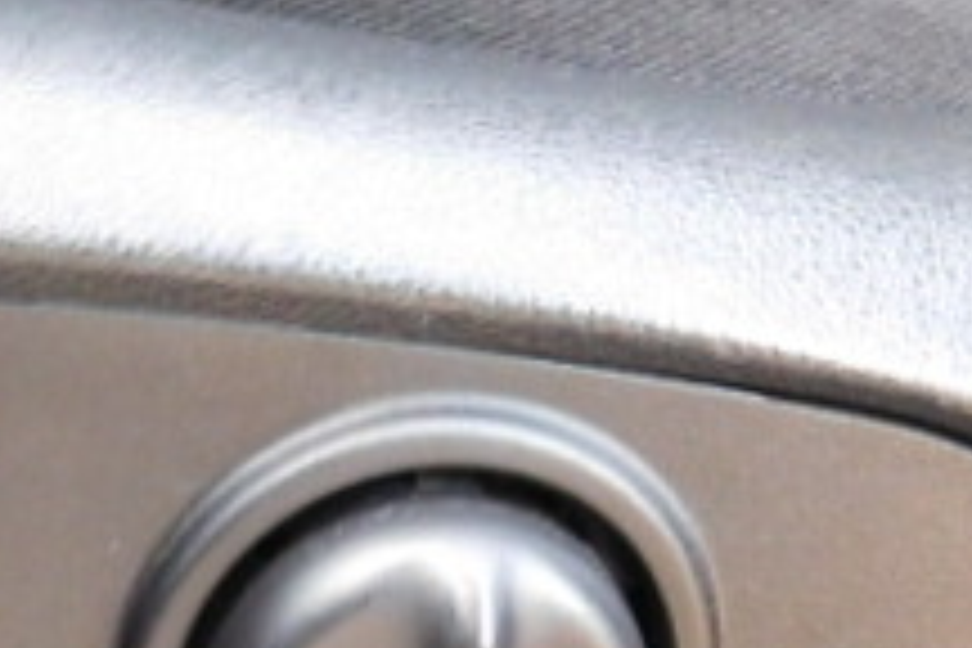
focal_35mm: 71
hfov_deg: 25.9
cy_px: 716
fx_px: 1917
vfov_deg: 18.5
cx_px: -148
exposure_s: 1/8
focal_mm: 4
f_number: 3
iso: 400
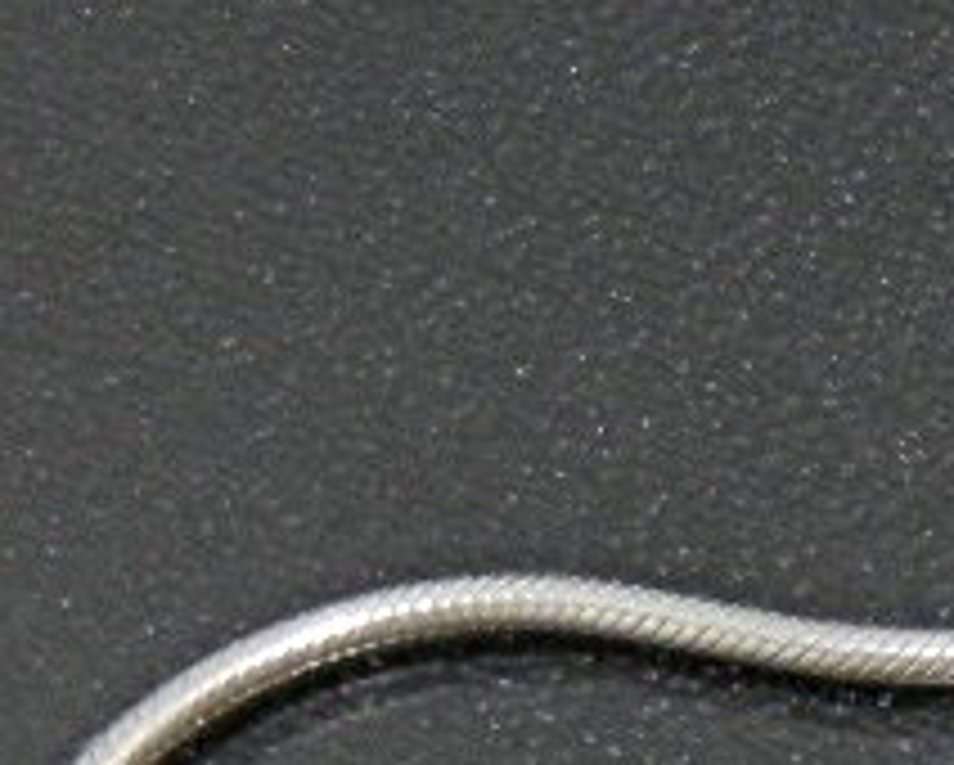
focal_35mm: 212
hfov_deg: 8.8
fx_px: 5991
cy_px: 1148
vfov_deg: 7.2
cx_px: 1652
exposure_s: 1/30
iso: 800
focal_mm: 8.1
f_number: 7.6
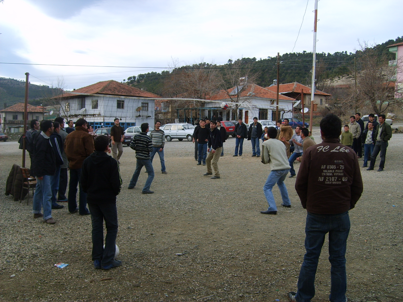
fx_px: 407
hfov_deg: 52.6
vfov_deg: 40.7
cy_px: 151
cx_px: 202
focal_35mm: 35
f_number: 2.8
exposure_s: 1/350
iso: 50
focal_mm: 5.8
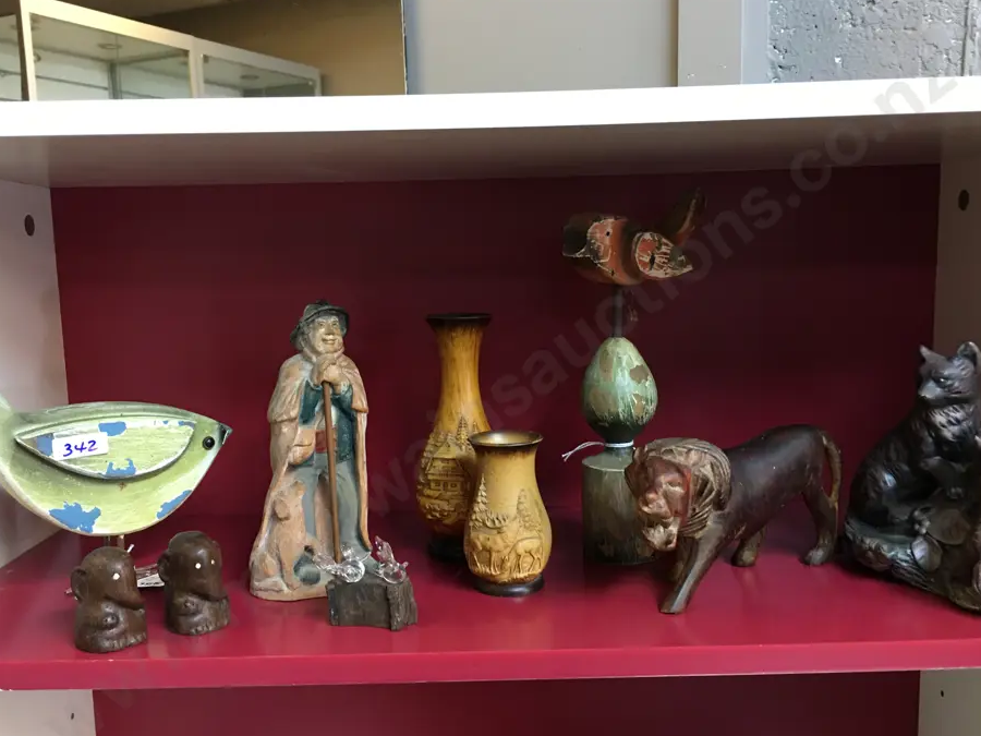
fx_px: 935
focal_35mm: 33
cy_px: 403
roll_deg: +0.8
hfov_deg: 55.3
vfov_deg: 42.9
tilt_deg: -6.2
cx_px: 499
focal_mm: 4.15
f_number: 2.2
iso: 100
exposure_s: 1/17
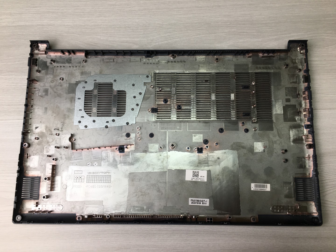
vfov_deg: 48.2
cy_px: 126
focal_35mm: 29
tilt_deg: -79.0
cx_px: 168
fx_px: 281
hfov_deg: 61.7
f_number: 2.2
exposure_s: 1/100
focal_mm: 4.15
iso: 25
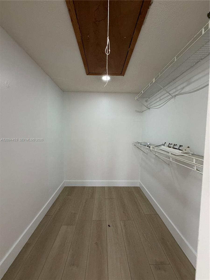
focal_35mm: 14
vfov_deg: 102.1
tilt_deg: -5.3
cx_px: 105
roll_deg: -0.8
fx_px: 113
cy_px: 140
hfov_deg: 85.7
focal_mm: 2.22
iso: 320
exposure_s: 1/71
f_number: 2.2
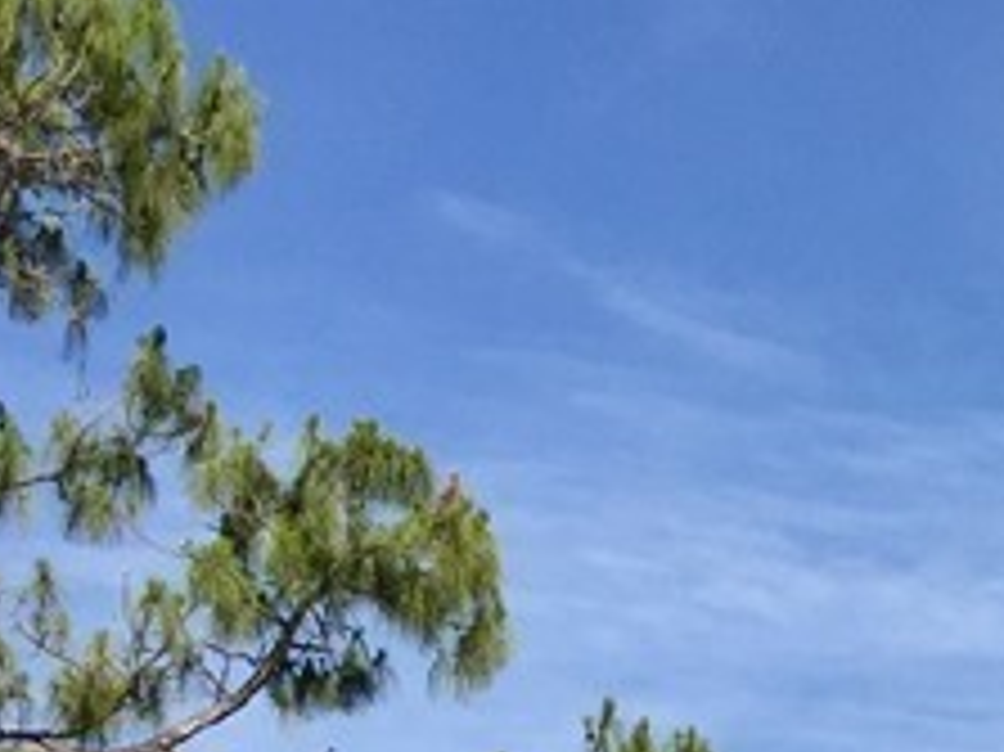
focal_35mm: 133
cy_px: 1436
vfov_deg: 10.4
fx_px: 3855
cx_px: 1756
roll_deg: +0.5
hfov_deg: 13.5
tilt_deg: +6.1
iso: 32
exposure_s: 1/2475
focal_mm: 4.15
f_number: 2.2
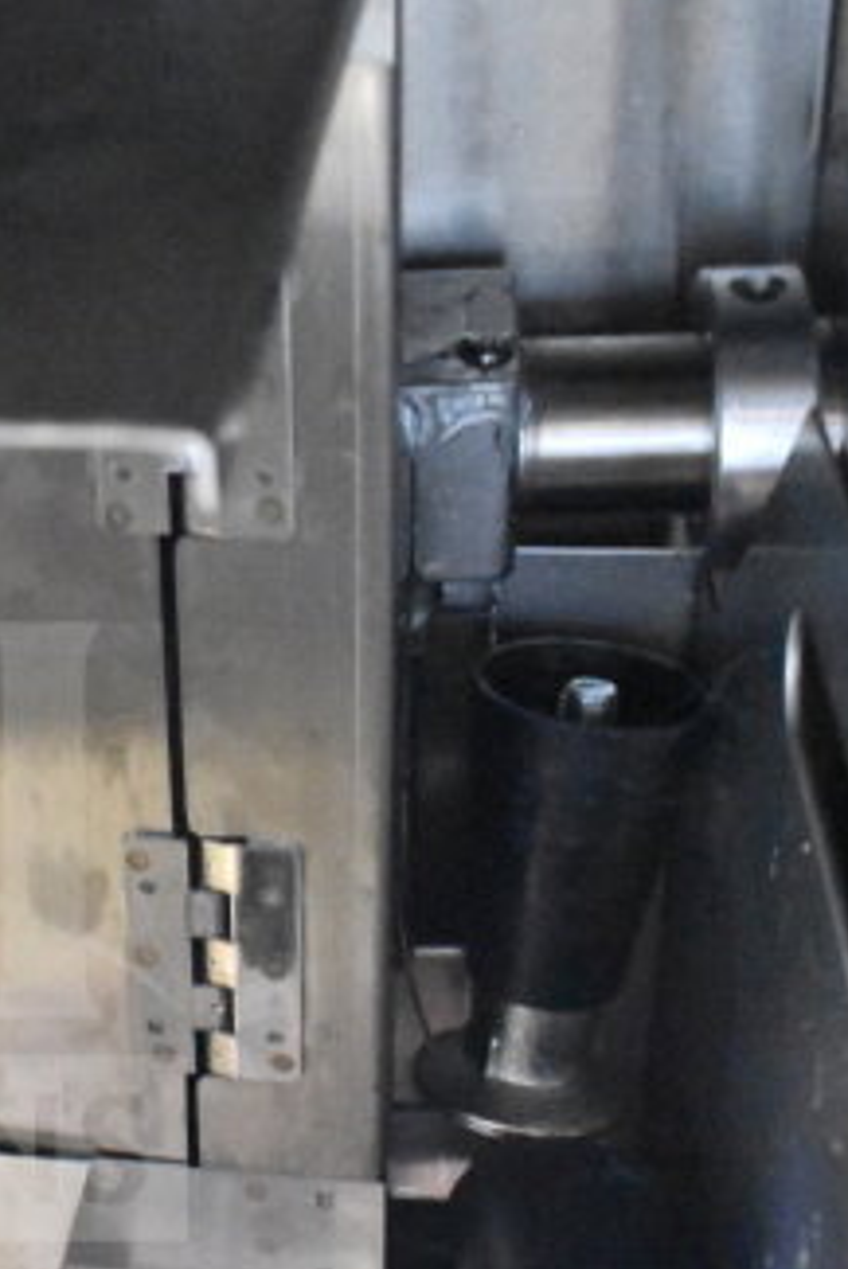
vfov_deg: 26.3
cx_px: -254
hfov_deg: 16.9
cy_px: 931
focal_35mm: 76
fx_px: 2682
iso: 12800
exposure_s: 1/30
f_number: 3.5
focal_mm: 18
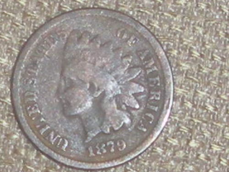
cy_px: 86
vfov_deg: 39.7
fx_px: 238
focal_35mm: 36
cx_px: 114
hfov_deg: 51.4
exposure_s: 1/60
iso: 64
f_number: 3.5
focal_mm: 6.3
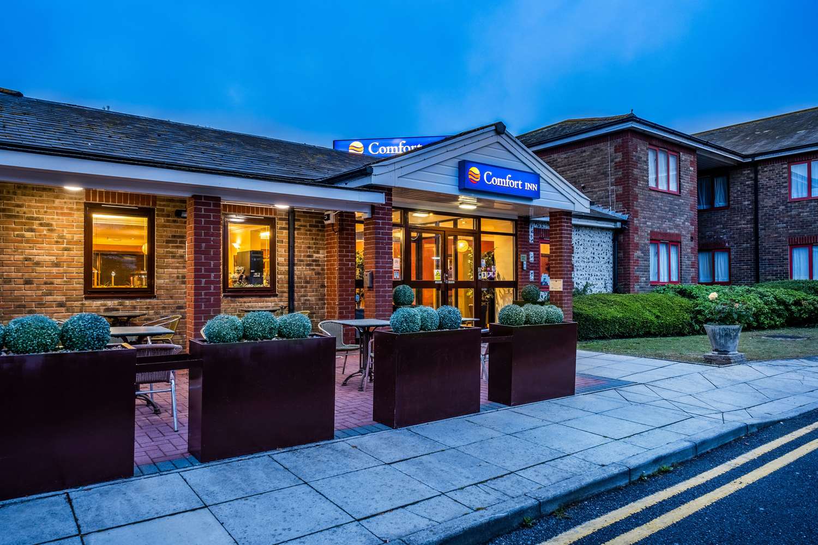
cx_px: 409
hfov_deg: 76.1
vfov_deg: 55.1
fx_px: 523
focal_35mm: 23
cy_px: 272
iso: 160
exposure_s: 1/8
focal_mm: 15.4
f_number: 5.6
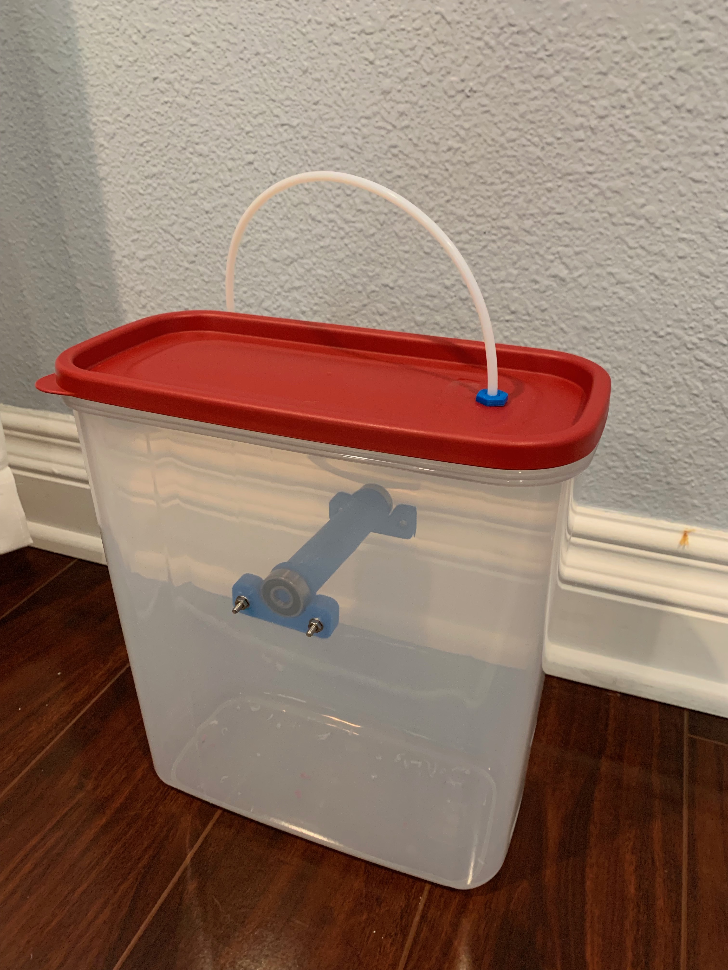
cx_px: 364
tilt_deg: -27.5
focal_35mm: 26
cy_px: 485
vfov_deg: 67.3
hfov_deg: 53.1
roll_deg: -0.2
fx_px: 729
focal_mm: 4.25
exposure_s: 1/40
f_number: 1.8
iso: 320
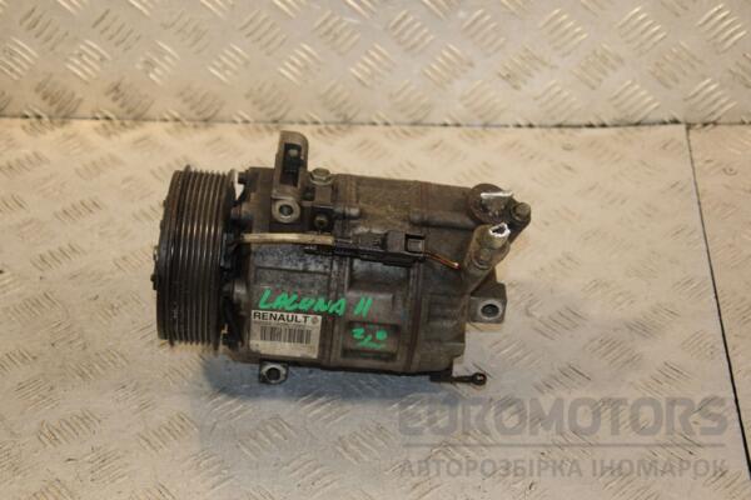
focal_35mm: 63
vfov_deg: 21.6
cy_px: 250
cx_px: 376
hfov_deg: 31.9
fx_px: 1314
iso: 800
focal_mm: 42
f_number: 5.6
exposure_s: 1/200
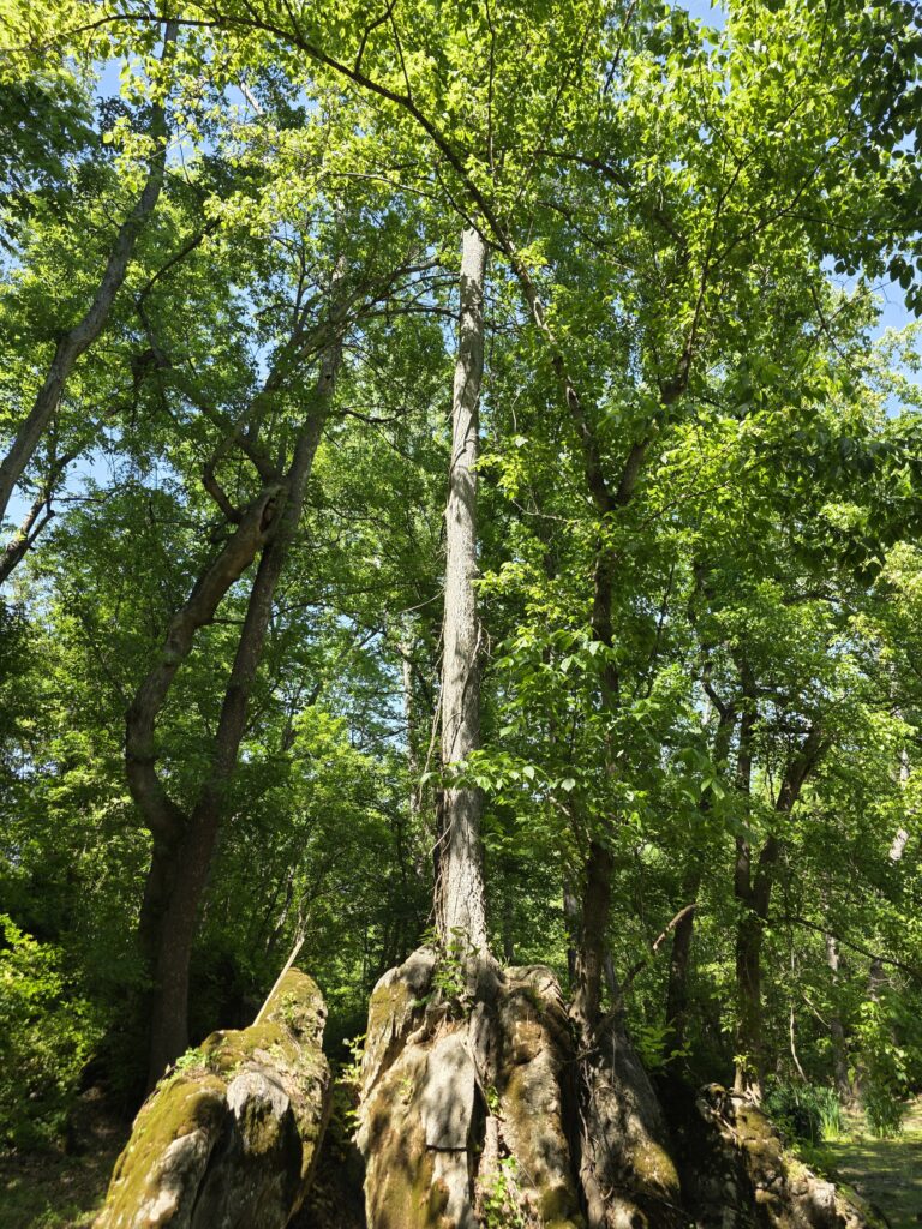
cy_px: 614
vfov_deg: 73.9
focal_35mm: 23
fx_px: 817
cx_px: 461
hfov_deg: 58.9
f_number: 1.7
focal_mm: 6.3
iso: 32
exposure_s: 1/359
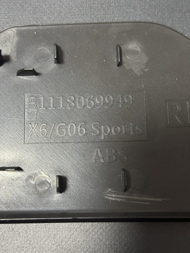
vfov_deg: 39.7
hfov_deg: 30.3
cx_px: 95
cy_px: 126
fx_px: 351
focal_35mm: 48
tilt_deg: -78.7
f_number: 1.78
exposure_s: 1/33
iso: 320
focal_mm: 6.86
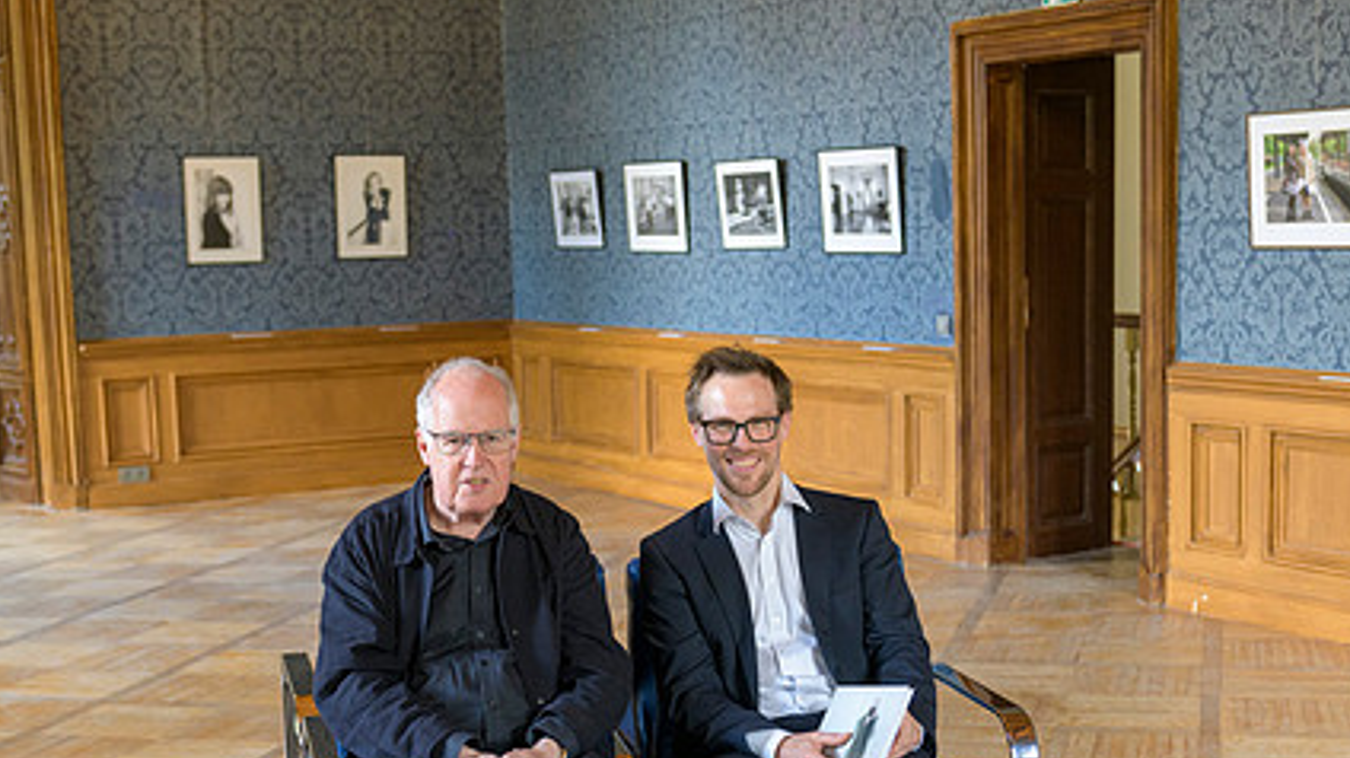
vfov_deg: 20.2
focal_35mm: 59
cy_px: 552
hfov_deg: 35.4
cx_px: 761
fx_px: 2111
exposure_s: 1/80
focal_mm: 38
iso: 1600
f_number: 3.5
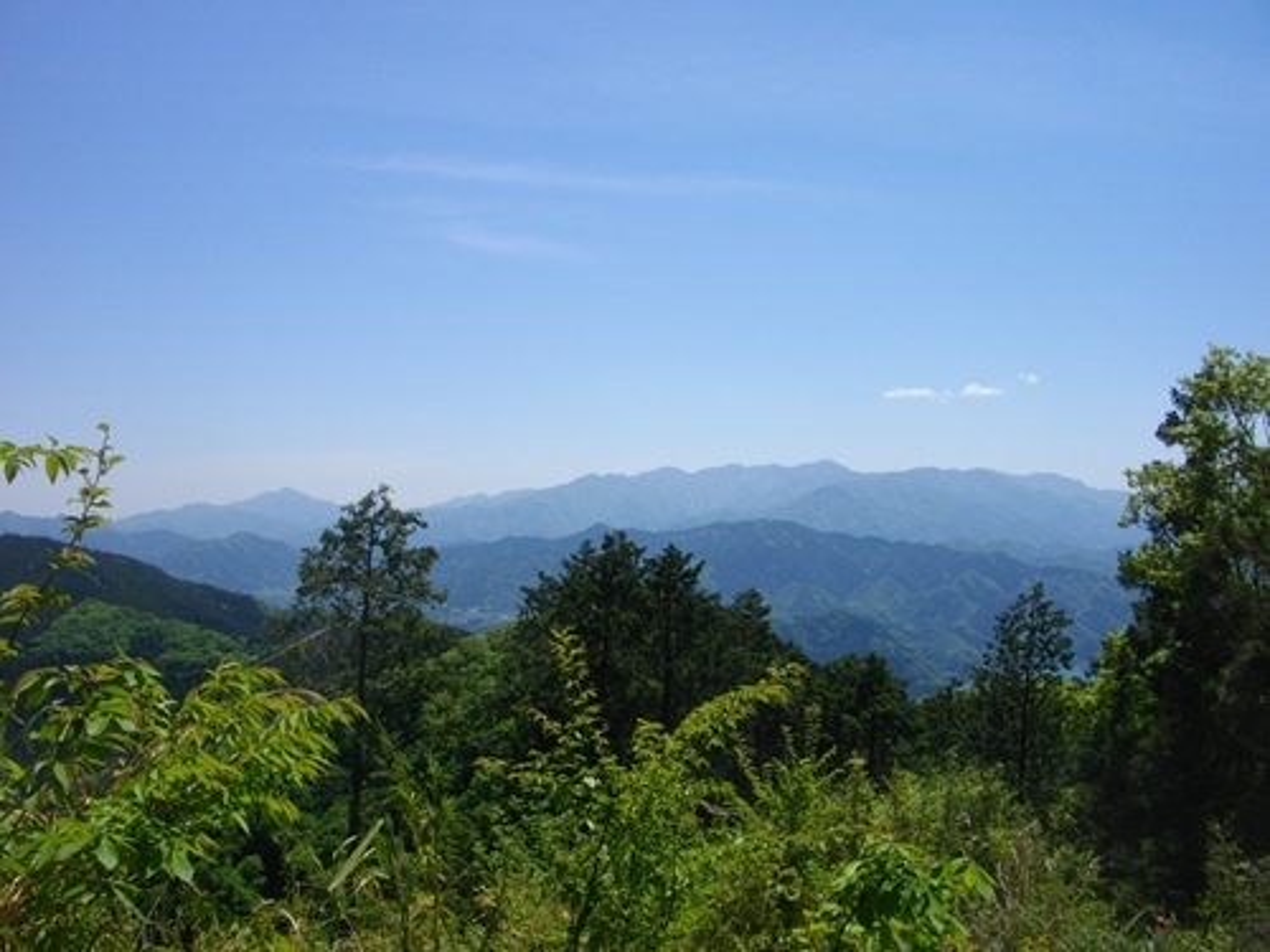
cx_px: 635
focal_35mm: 32
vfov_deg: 44.2
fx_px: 1174
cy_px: 476
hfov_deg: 56.8
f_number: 5.5
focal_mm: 5.7
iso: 100
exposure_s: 1/640
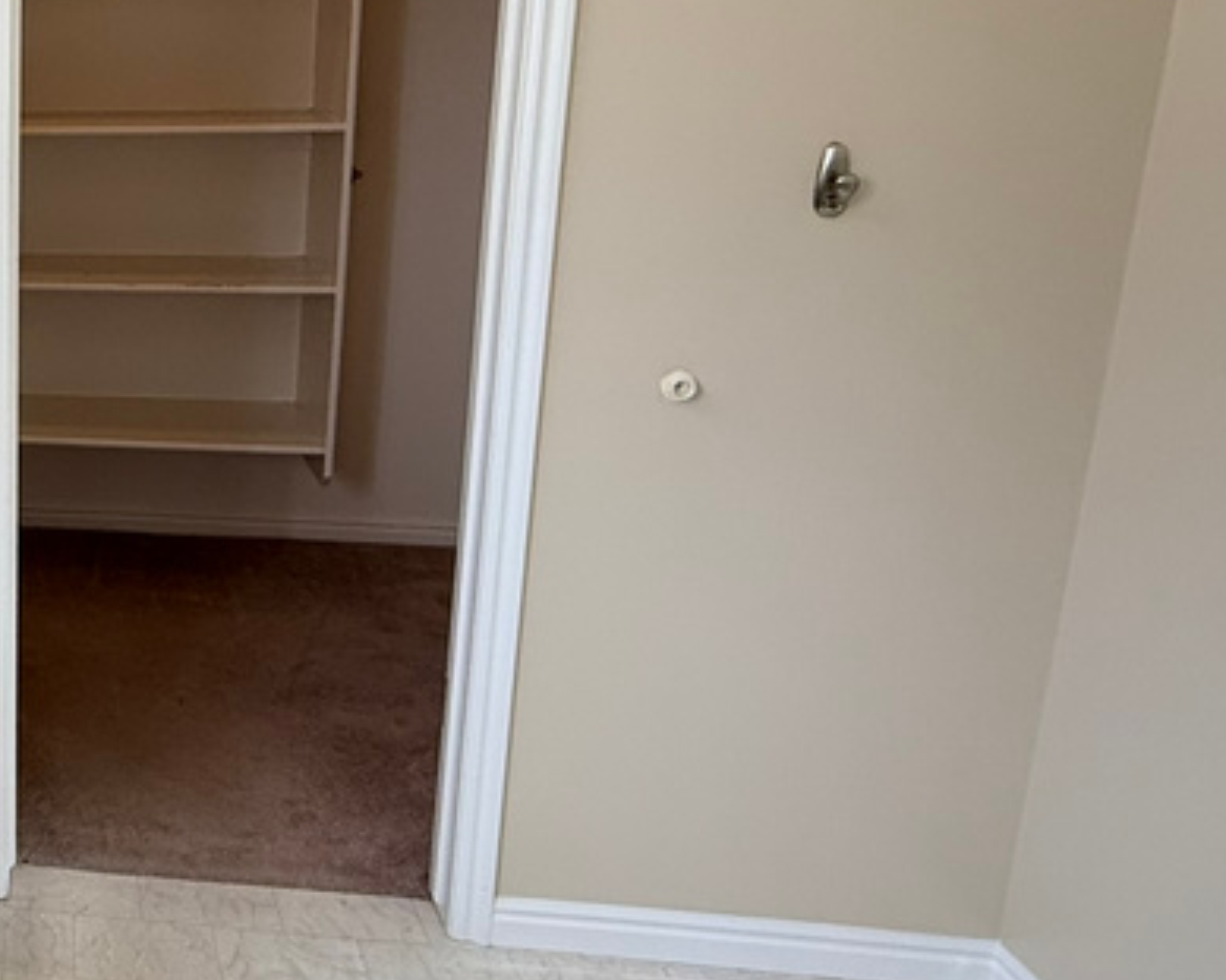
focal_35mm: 36
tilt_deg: -10.3
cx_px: -183
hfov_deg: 39.2
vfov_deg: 40.3
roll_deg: +1.2
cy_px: 284
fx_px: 1306
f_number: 2.2
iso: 160
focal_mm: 2.22
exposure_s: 1/120
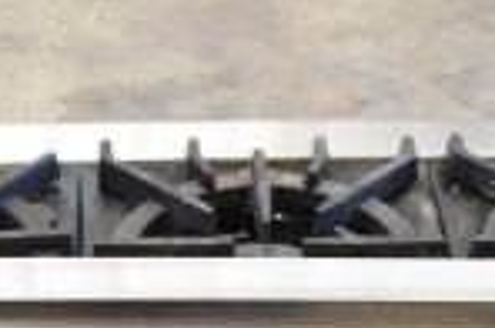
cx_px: 43
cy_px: 674
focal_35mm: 124
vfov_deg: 10.1
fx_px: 1701
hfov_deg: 16.3
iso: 720
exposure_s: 1/30
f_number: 3.5
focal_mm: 20
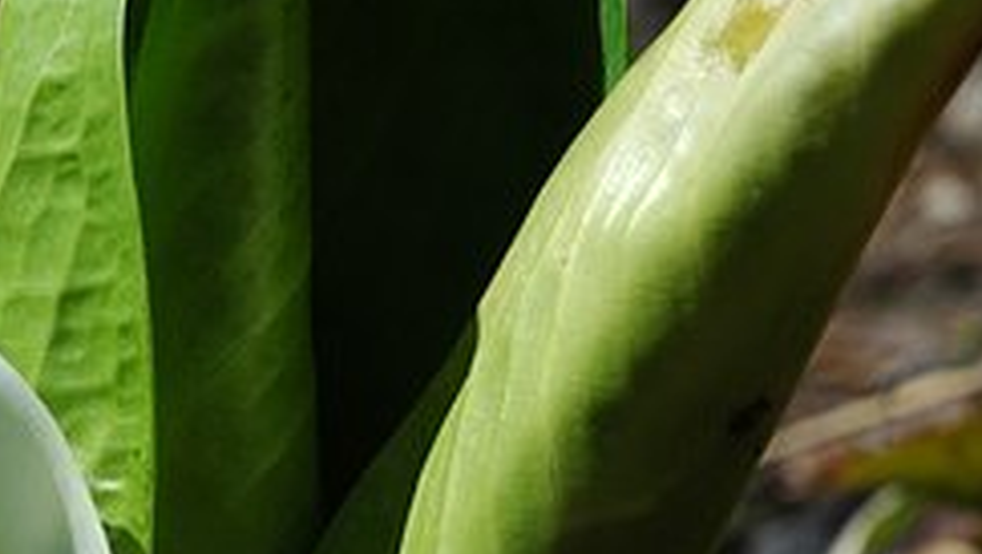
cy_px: 542
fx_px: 6018
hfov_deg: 9.3
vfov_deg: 5.3
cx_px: 182
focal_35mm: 231
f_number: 8
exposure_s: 1/250
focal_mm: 70
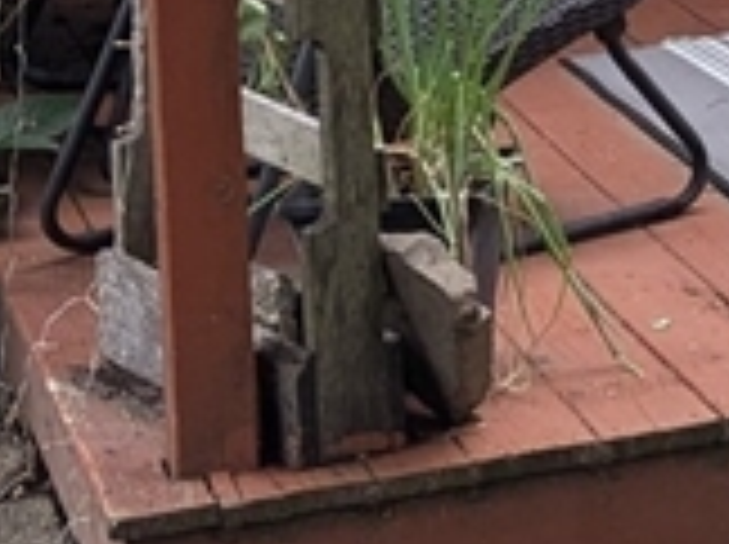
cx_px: 1408
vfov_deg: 8.4
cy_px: -364
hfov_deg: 10.7
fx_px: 3596
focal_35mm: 171
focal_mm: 4.38
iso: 45
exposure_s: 1/177
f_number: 1.73
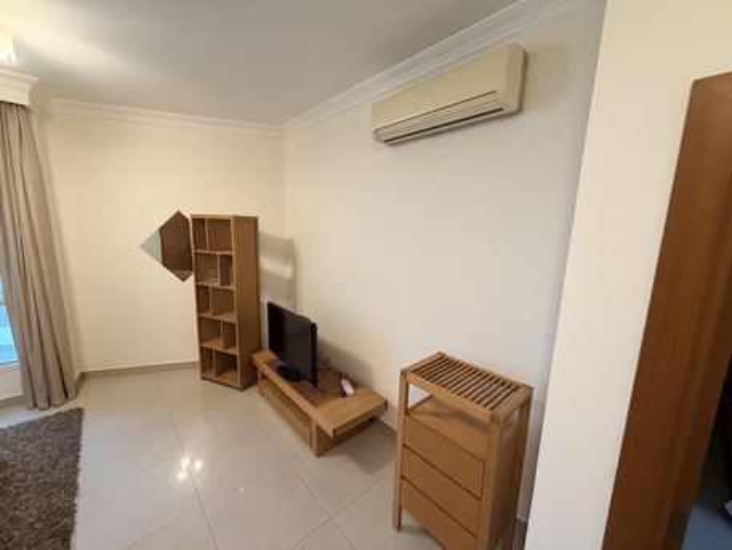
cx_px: 366
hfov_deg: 102.0
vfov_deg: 85.7
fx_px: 296
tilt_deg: -8.2
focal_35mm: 14
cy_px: 275
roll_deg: -3.2
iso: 320
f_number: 2.2
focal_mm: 2.22
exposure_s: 1/50
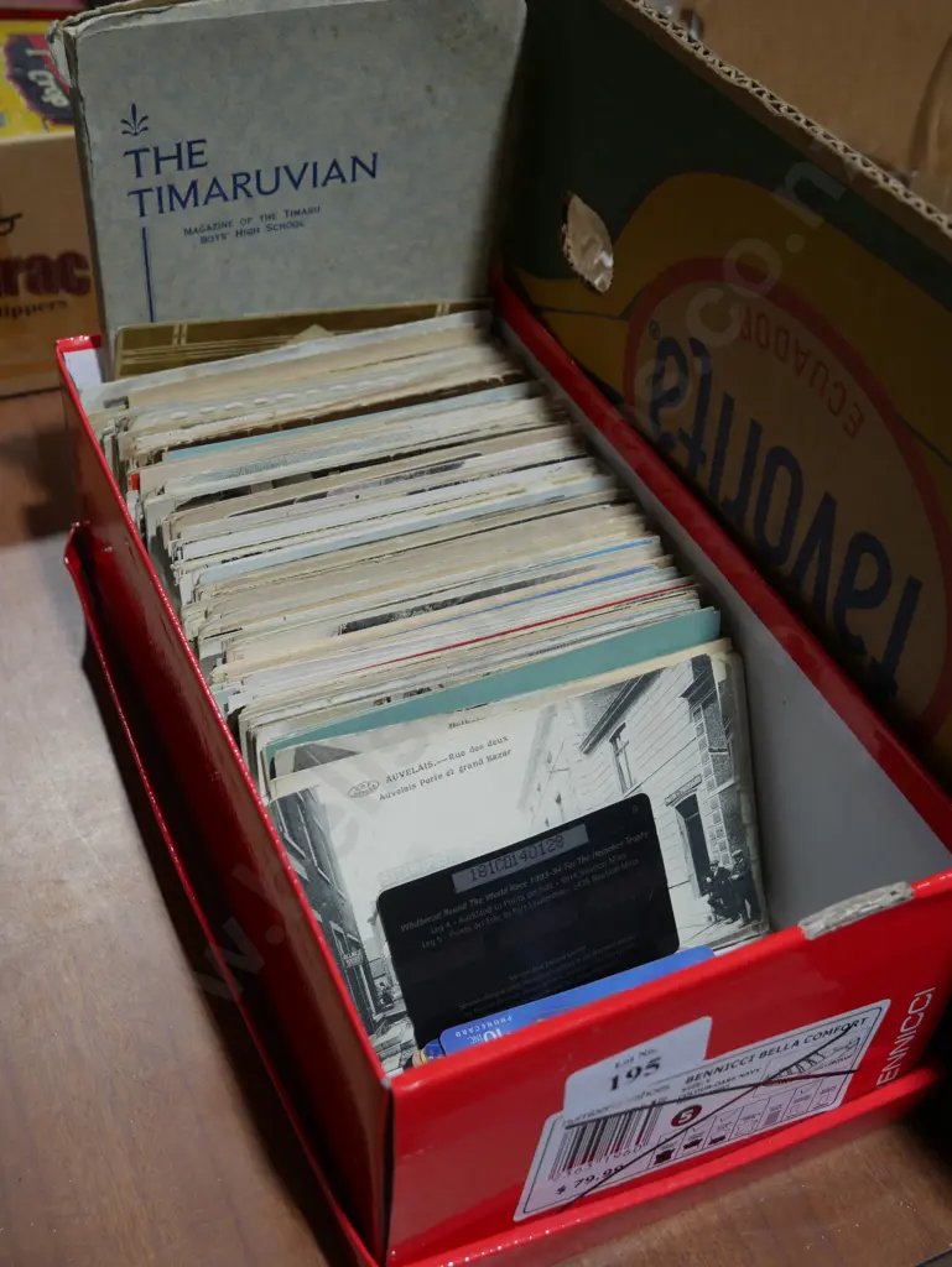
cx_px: 476
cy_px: 634
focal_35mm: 42
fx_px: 1539
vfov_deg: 44.8
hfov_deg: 34.4
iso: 200
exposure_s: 1/60
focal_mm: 21
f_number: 4.6
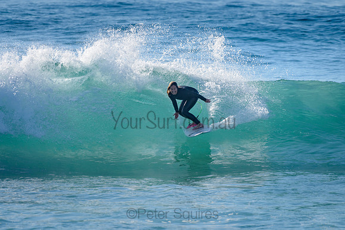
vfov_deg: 2.2
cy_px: 94
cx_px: 152
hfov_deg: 3.4
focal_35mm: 613
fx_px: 5874
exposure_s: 1/2000
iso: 200
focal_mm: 500
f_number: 5.6
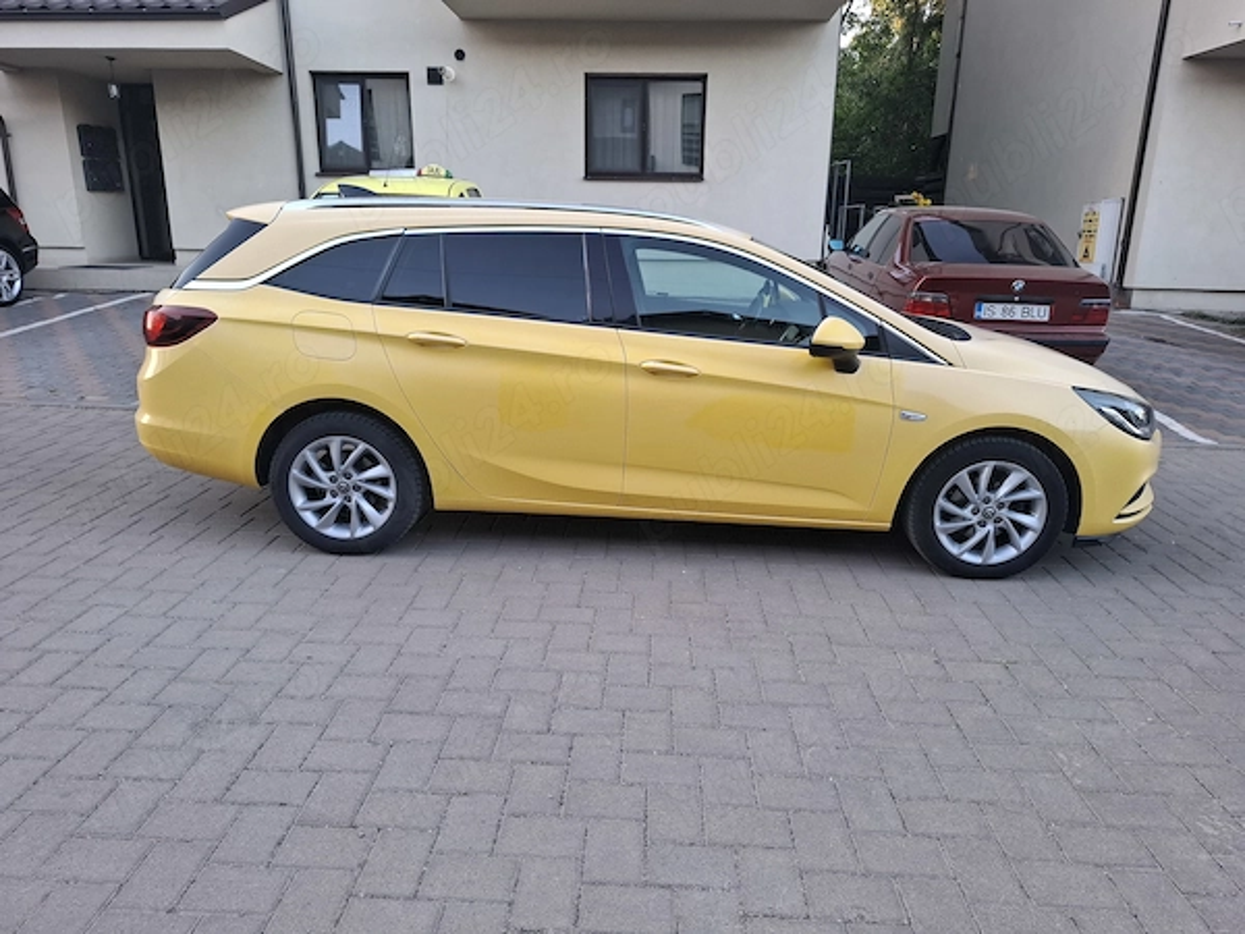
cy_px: 467
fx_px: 827
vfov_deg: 58.9
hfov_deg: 73.9
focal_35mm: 23
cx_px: 622
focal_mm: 5.54
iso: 80
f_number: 1.8
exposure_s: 1/100
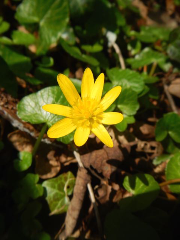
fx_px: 229
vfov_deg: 55.4
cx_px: 90
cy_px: 120
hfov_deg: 42.9
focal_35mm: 33
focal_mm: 5.9
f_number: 3.9
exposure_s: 1/800
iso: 125
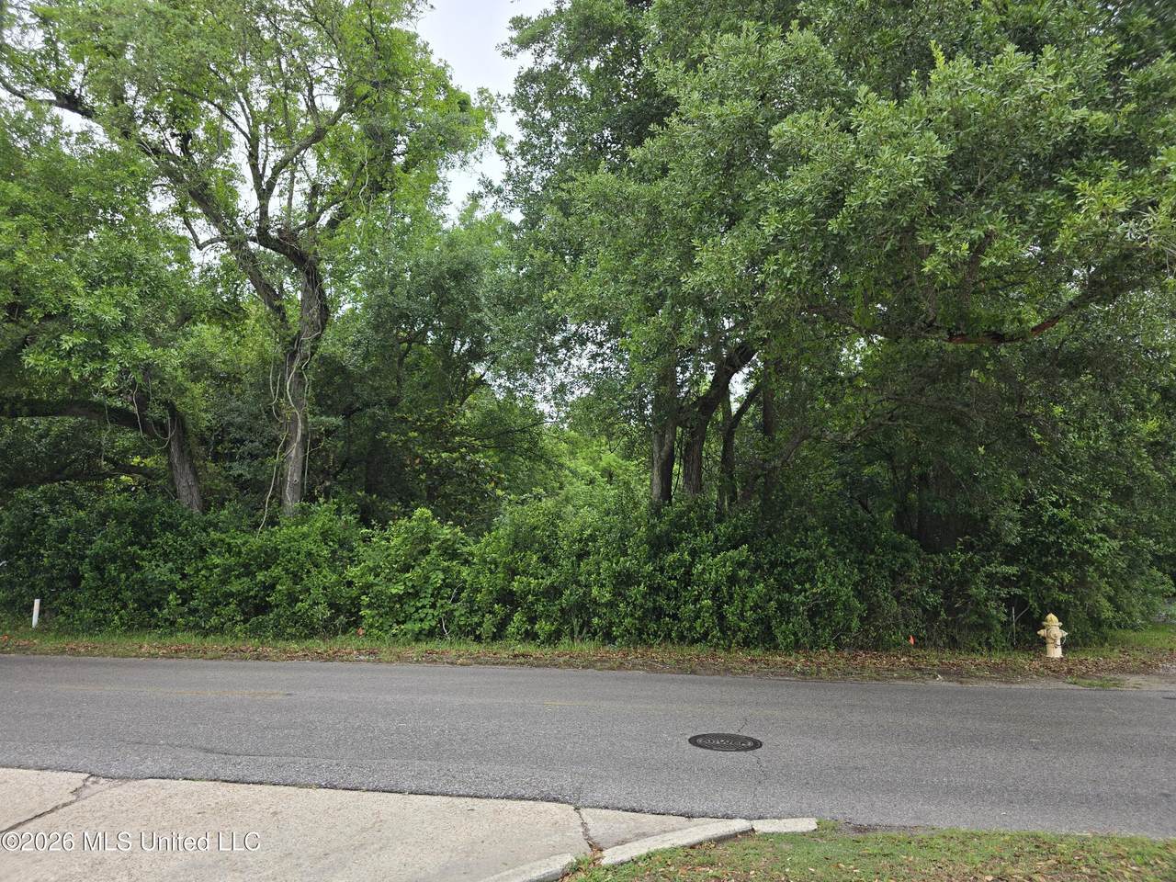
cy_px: 441
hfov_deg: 73.9
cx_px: 588
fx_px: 781
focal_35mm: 23
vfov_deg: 58.9
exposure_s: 1/180
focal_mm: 6.3
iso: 32
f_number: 1.7
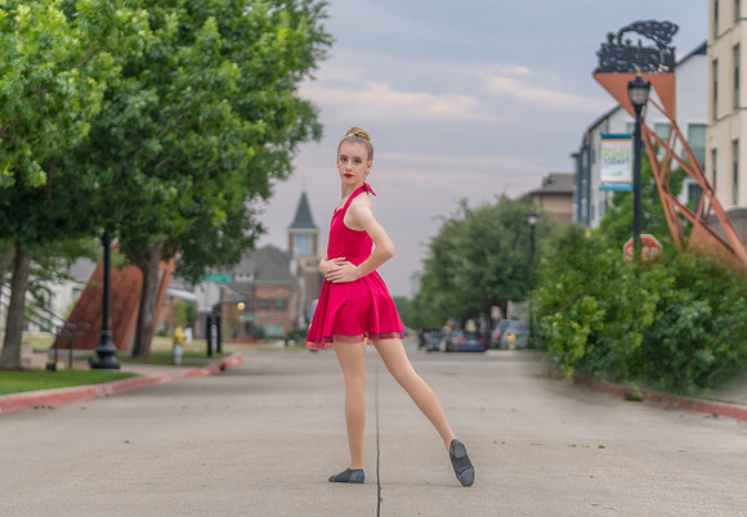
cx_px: 354
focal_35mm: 110
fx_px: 2302
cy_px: 316
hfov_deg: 18.4
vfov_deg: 12.8
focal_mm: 77
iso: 200
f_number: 2.8
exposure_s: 1/320
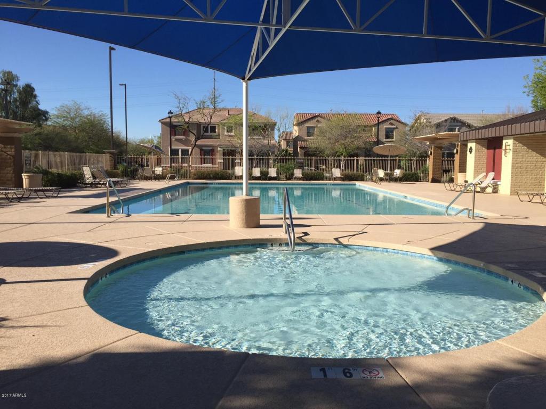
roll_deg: -0.6
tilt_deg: -4.2
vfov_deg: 48.2
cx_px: 273
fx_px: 457
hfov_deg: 61.7
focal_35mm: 29
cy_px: 204
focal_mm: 4.15
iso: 32
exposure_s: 1/1883
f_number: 2.2
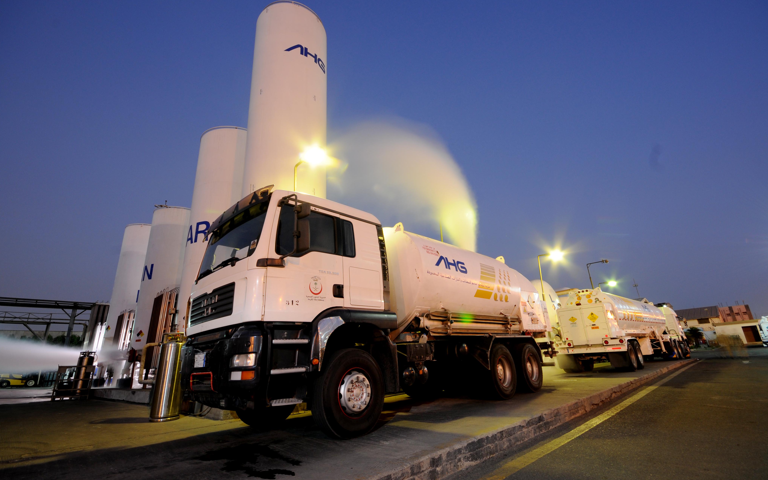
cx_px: 389
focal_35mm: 16
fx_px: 335
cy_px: 230
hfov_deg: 97.8
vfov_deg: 71.2
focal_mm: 10
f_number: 10
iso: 200
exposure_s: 6
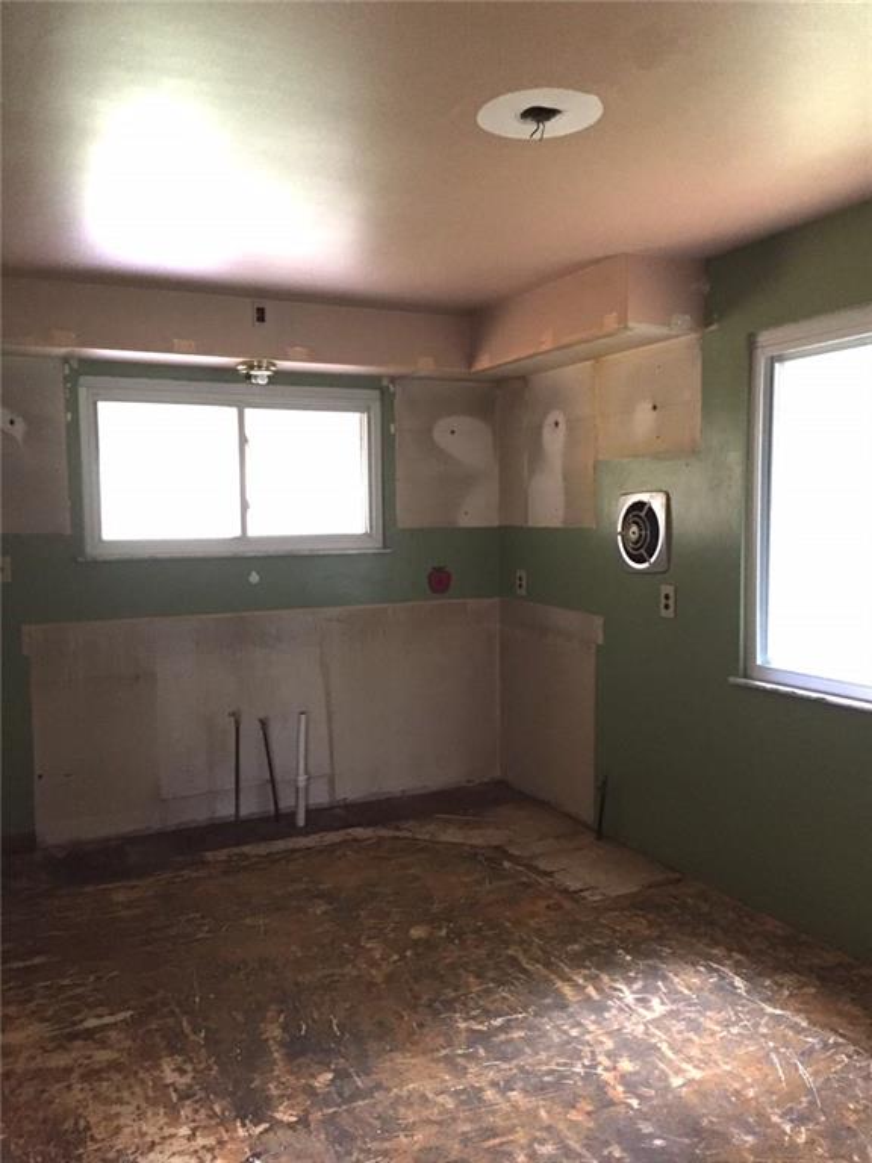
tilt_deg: -3.8
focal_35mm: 29
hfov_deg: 48.2
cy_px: 582
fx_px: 974
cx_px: 436
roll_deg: +0.7
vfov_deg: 61.7
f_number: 2.2
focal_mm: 4.15
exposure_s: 1/15
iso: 250
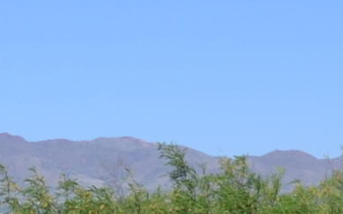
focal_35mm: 256
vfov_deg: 5.1
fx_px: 2392
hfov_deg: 8.1
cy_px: 310
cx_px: -153
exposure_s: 1/250
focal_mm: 22
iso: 100
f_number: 8
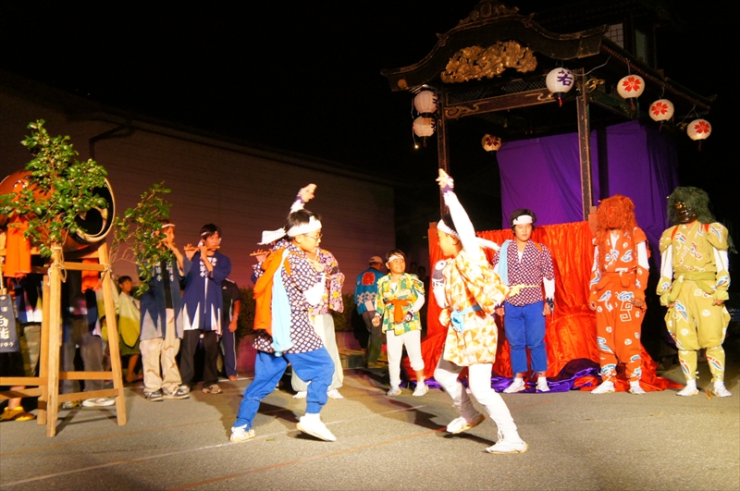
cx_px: 370
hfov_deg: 42.4
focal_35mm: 46
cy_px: 246
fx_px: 954
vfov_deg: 28.9
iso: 1600
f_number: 4
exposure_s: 1/125
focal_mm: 31
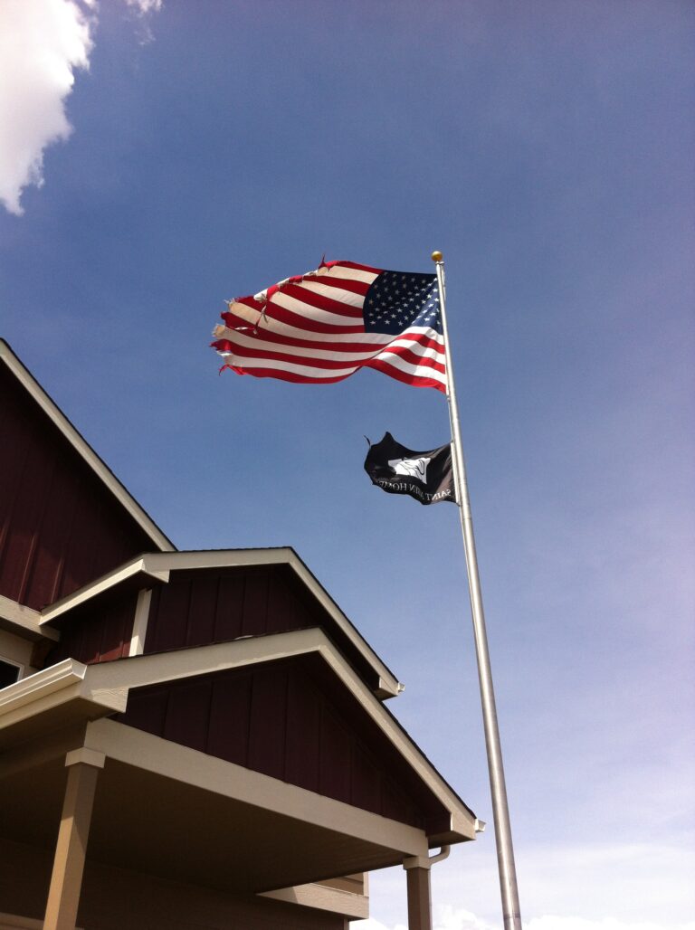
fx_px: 939
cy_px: 465
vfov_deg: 52.7
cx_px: 348
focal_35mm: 35
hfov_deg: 40.6
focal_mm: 3.85
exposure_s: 1/1508
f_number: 2.8
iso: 80
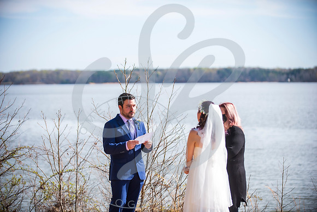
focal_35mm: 110
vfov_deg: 12.5
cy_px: 106
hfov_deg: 18.6
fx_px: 969
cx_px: 158
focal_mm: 110
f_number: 2.8
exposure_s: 1/1000
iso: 100
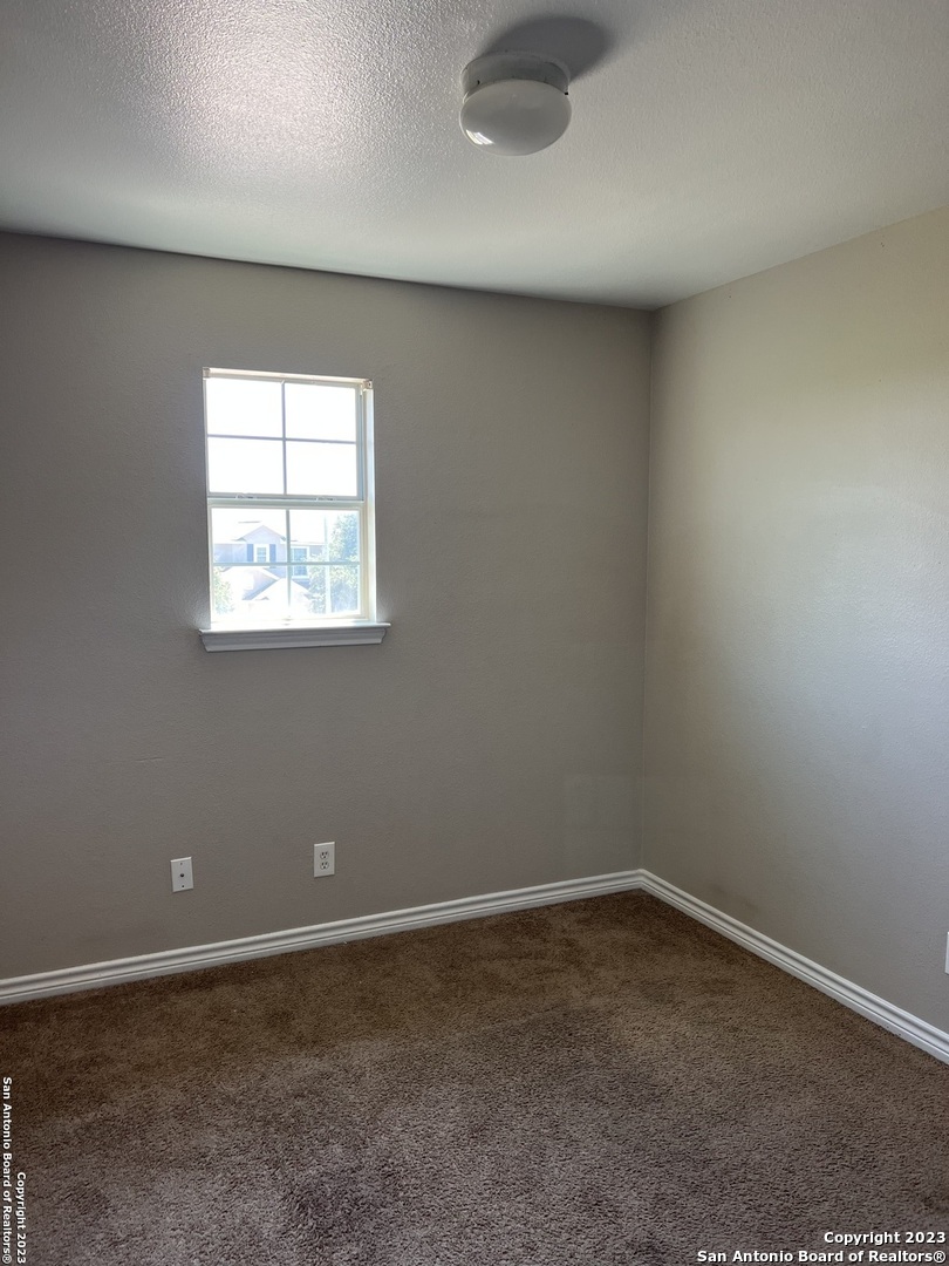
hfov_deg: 53.1
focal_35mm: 26
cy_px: 633
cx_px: 474
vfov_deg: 67.3
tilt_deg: -3.3
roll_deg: -0.2
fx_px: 950
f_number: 1.5
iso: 100
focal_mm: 5.7
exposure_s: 1/120
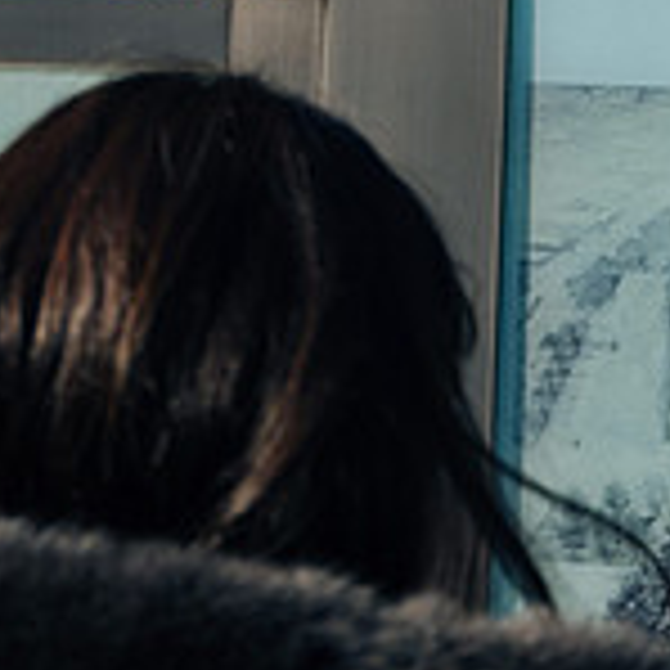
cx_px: 1160
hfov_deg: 12.5
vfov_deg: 13.5
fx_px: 2825
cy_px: 519
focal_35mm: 129
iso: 400
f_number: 3.2
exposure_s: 1/4000
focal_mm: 25.7
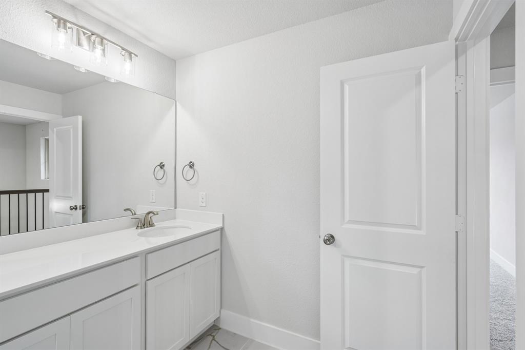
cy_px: 175
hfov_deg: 96.8
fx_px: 233
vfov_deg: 73.7
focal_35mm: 16
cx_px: 262
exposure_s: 1/30
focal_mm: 16
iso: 320
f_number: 8
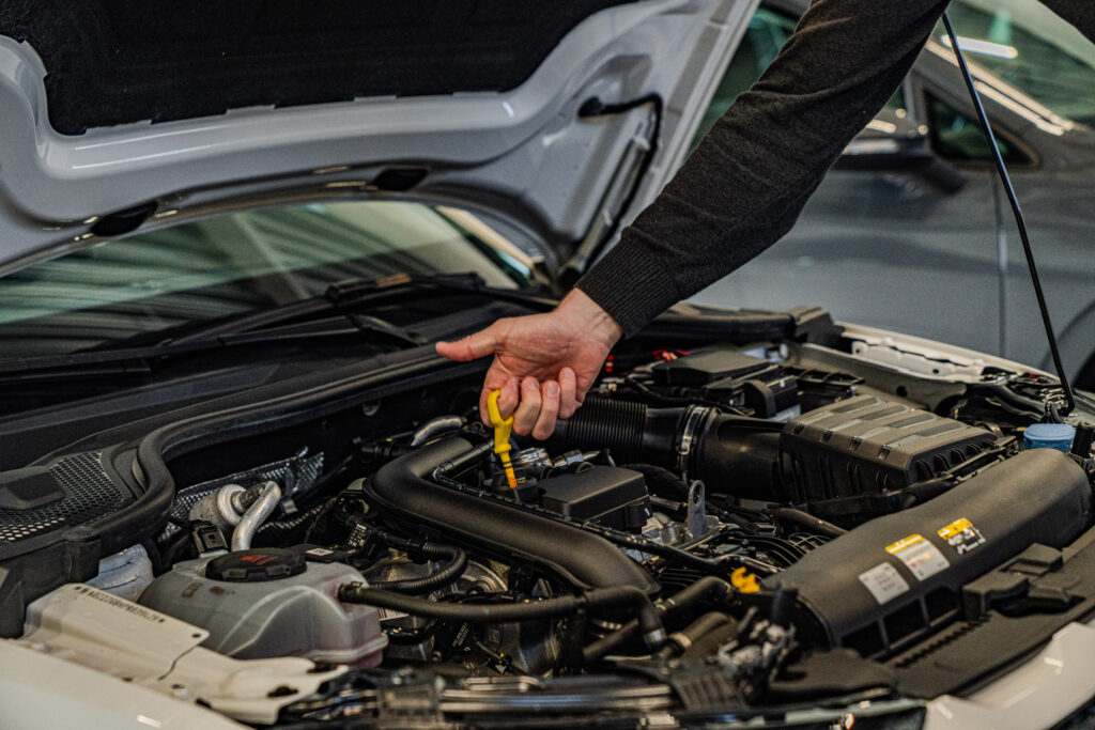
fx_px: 2129
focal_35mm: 70
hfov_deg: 28.8
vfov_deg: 19.5
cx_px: 548
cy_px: 365
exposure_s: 1/400
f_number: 3.2
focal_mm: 70
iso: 1600
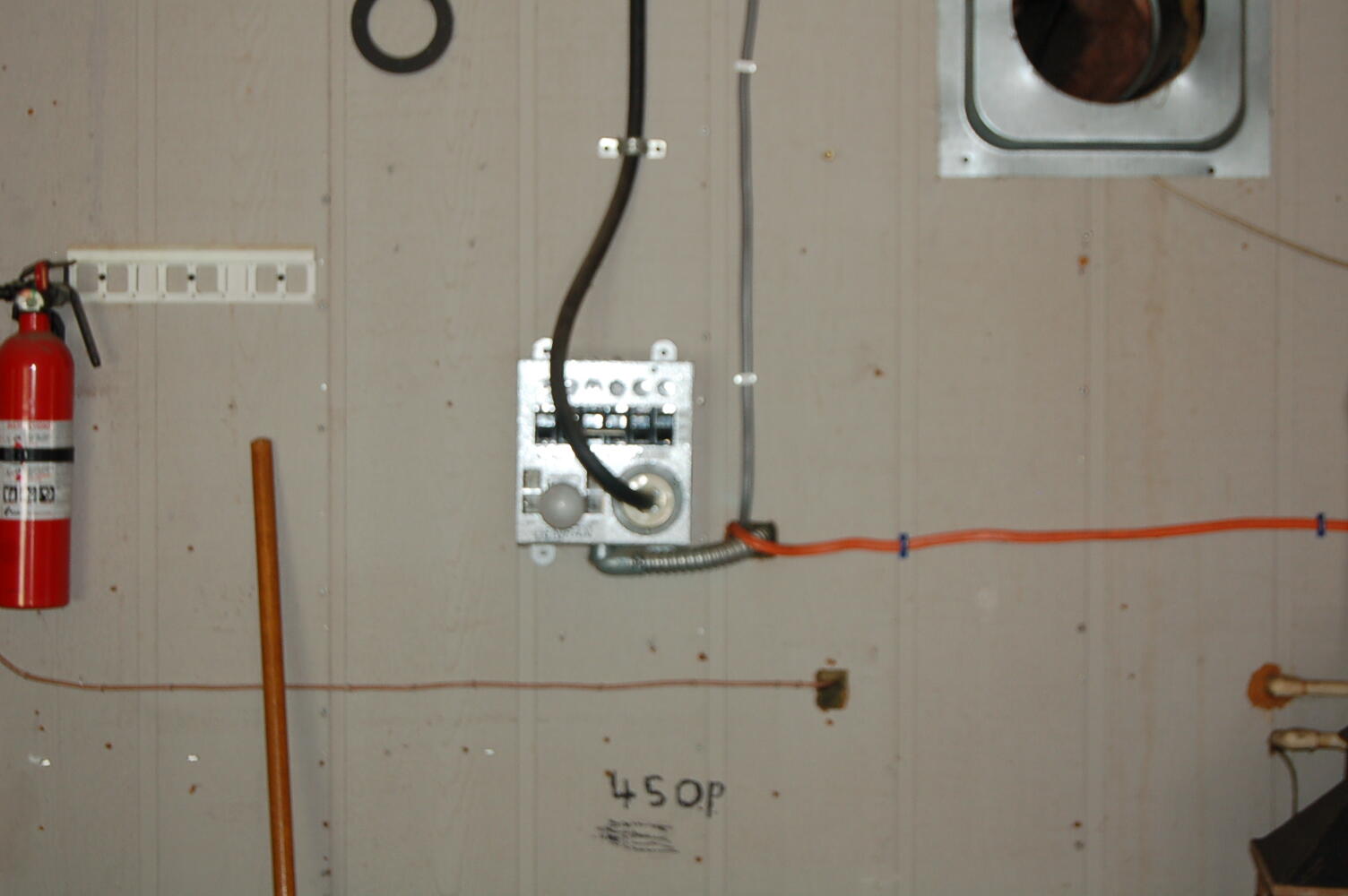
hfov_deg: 29.9
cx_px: 674
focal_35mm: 68
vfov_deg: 20.1
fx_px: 2525
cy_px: 448
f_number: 5.3
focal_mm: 45
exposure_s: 1/60
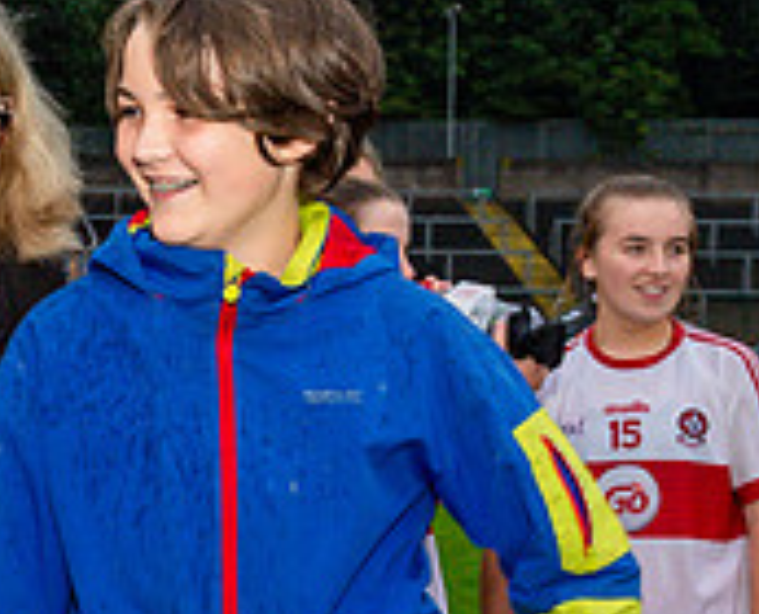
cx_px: -254
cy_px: 456
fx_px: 2866
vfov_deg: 12.2
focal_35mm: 127
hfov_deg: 14.4
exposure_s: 1/100
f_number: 5
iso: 1600
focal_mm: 31
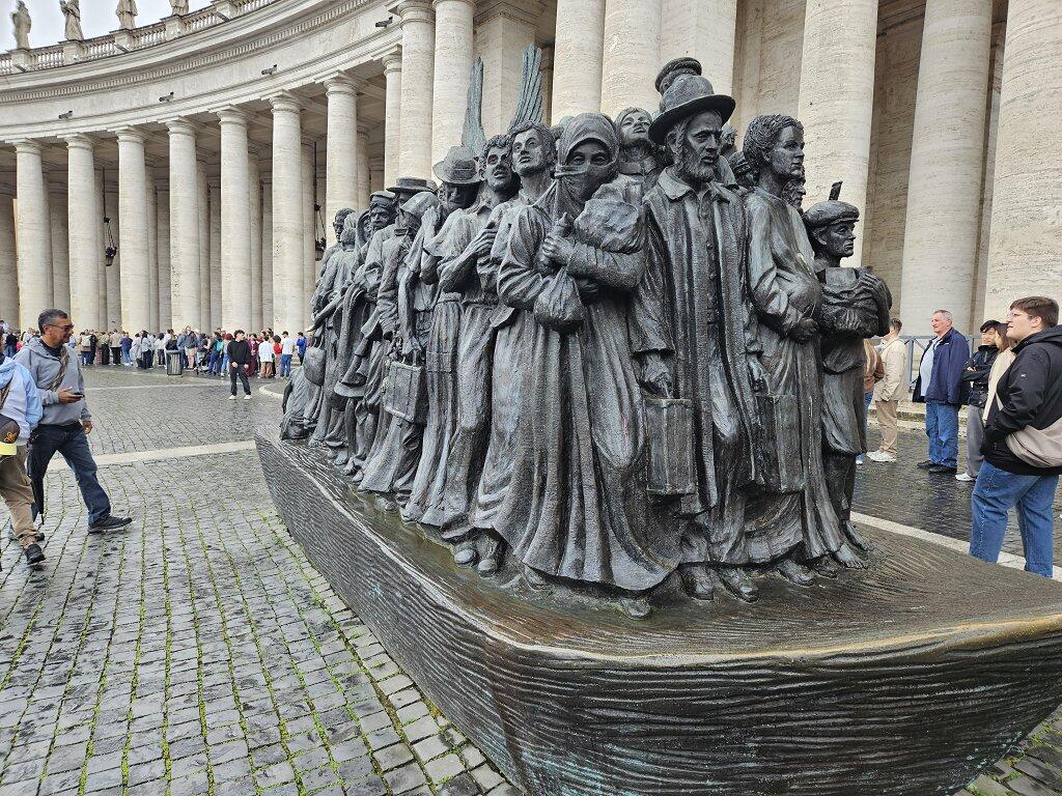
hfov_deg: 73.9
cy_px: 398
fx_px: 706
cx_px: 531
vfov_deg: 58.9
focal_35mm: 23
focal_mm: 5.4
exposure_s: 1/180
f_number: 1.8
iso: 50
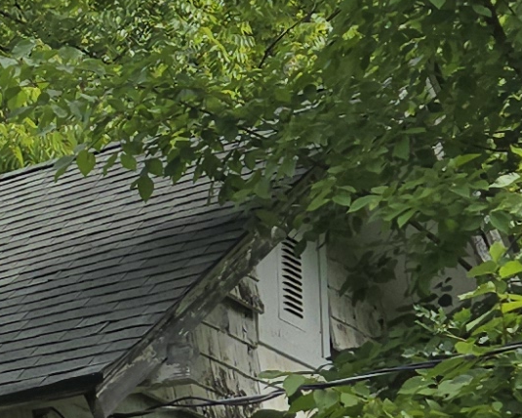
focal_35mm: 168
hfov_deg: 10.6
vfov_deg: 8.9
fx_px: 2595
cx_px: -498
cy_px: 668
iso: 25
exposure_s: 1/1307
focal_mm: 5.4
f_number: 1.8
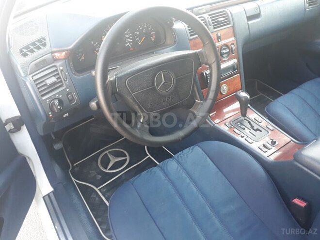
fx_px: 250
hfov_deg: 65.3
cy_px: 120
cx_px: 160
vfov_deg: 51.4
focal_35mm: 27
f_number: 1.9
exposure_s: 1/33
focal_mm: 3.6
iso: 160
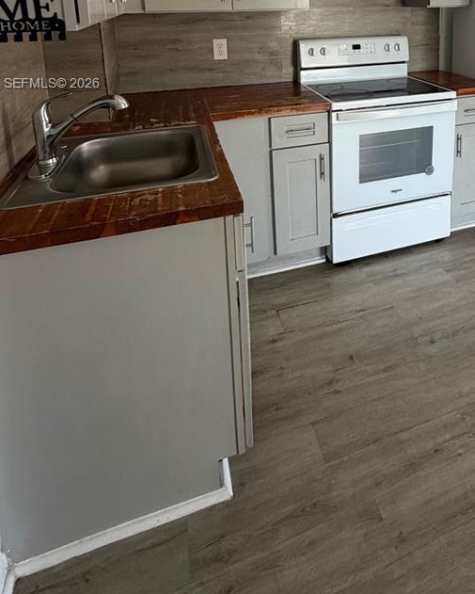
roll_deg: -0.6
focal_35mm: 26
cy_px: 85
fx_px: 457
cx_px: 349
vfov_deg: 58.6
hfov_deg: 52.8
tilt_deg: -8.6
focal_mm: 2.22
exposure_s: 1/121
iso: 200
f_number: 2.2
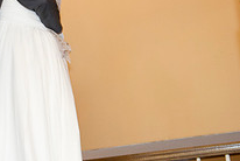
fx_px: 788
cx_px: 8
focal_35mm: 118
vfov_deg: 11.7
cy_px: 71
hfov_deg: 17.0
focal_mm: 42
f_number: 5
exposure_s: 1/100
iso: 1000
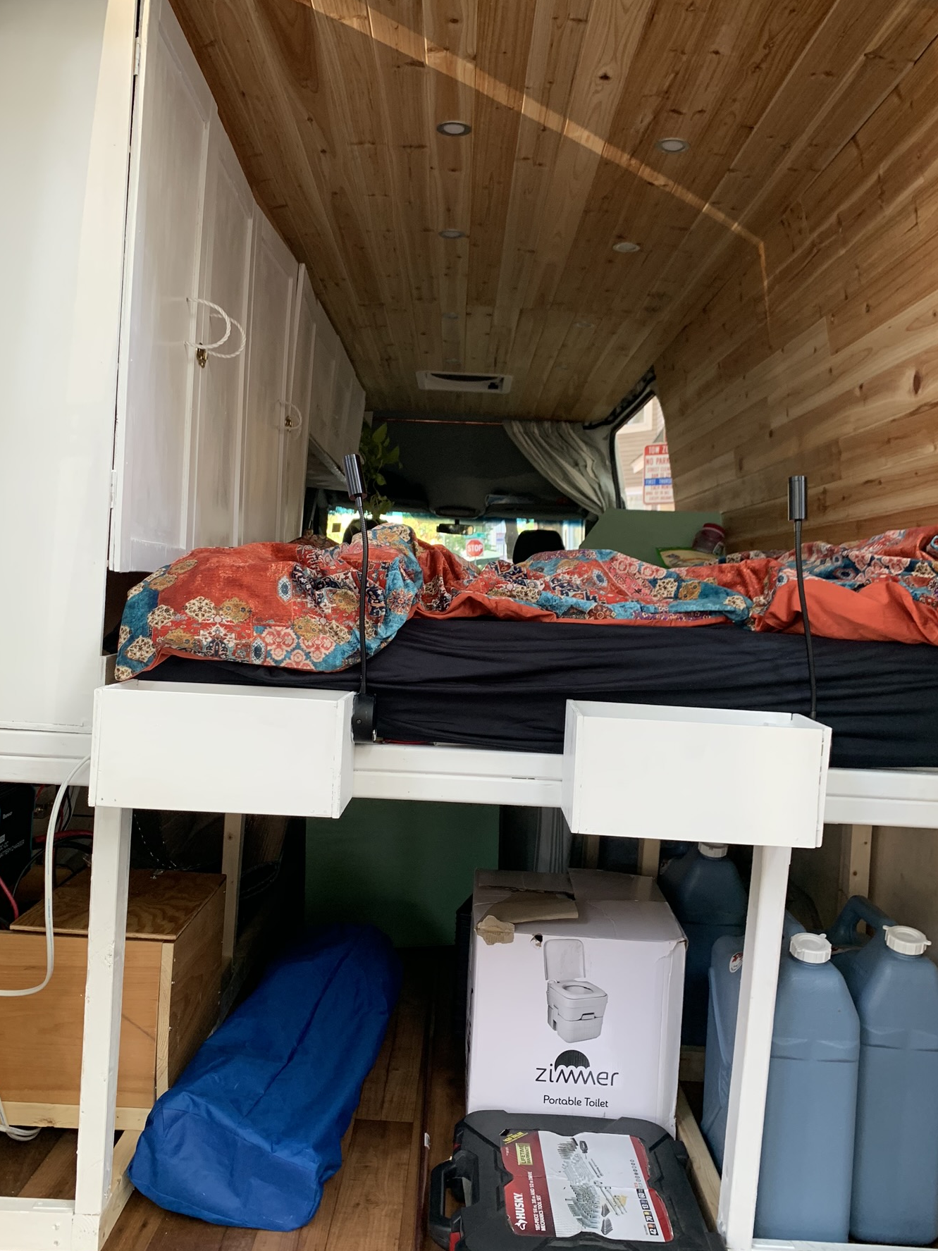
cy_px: 628
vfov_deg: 60.0
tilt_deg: -2.1
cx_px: 455
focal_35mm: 30
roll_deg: +0.1
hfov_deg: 46.8
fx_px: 1084
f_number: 1.8
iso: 100
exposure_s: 1/121
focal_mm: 4.25
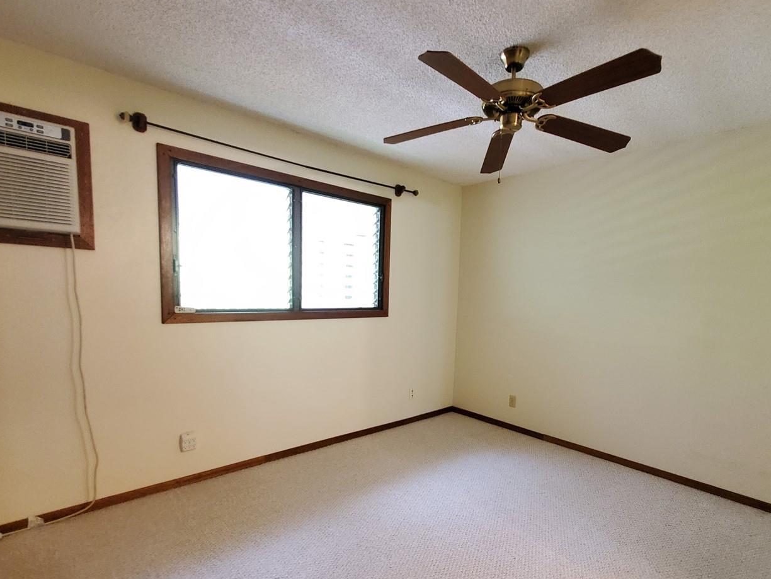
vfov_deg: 74.3
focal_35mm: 17
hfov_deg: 90.9
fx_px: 379
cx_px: 408
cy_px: 333
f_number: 2.2
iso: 500
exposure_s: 1/30
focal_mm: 1.8
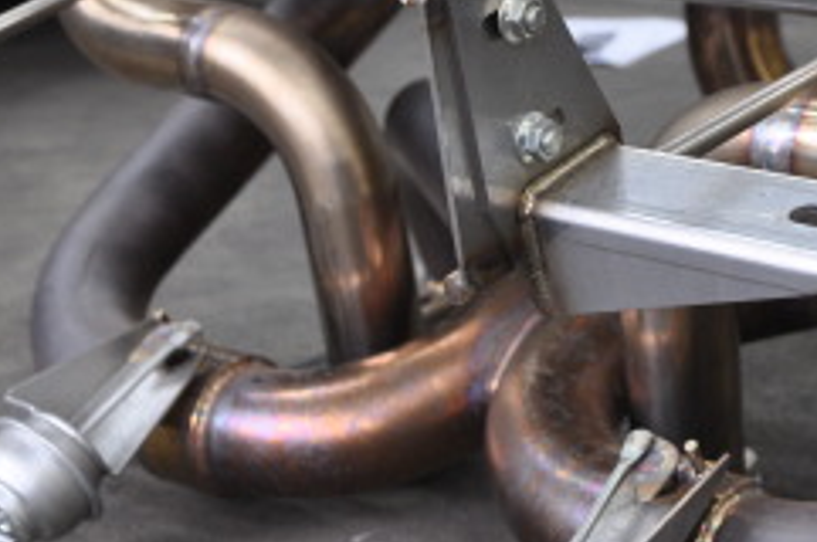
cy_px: 154
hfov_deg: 22.3
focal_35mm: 91
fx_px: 2067
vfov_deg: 14.9
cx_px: 539
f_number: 5
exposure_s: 1/25
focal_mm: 25
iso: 400
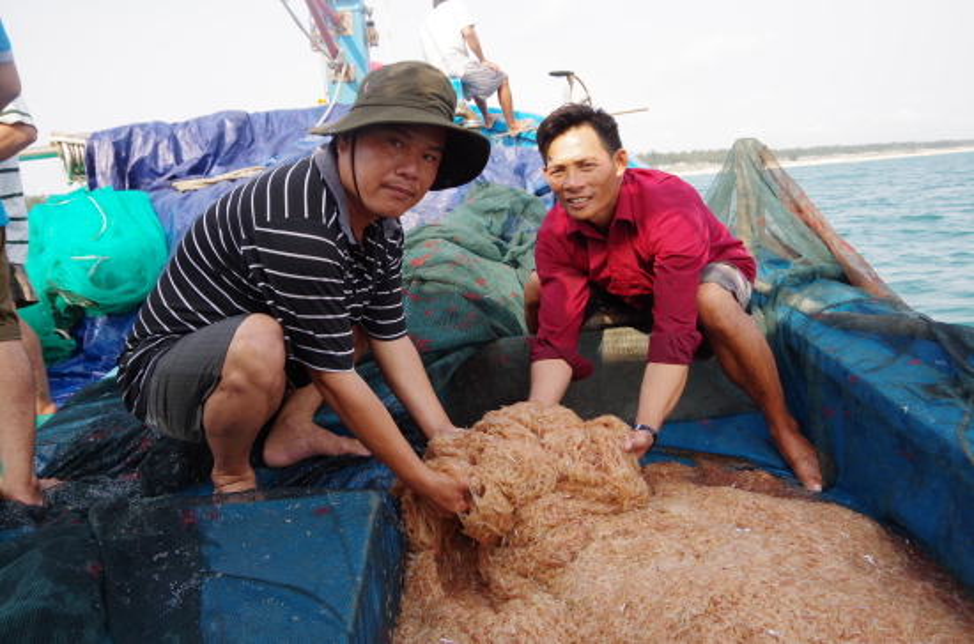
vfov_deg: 47.7
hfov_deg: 67.5
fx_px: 729
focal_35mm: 27
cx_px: 487
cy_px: 322
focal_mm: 18
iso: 800
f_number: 8
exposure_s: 1/500
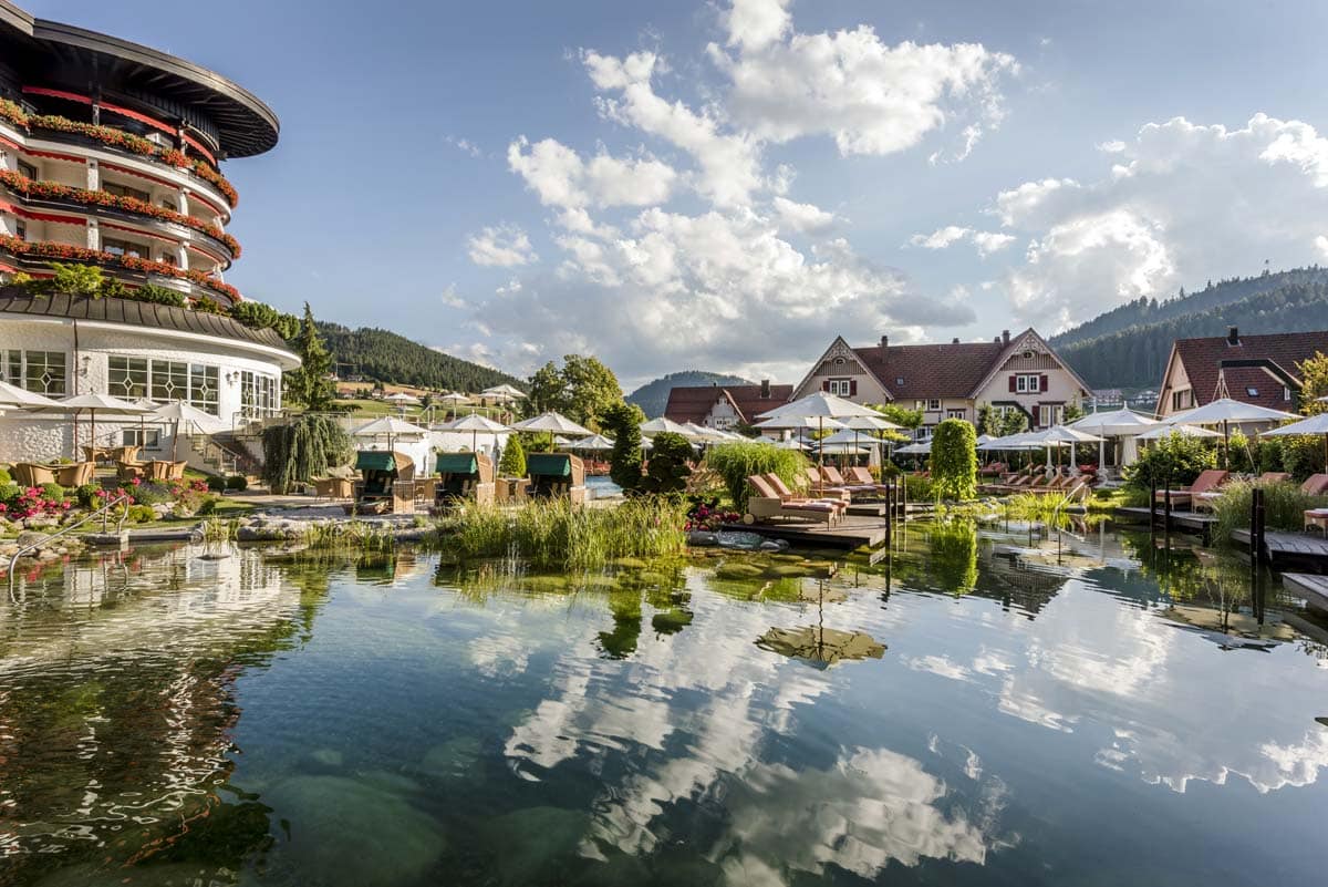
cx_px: 664
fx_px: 627
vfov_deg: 70.5
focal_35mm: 17
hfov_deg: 93.3
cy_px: 444
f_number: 13
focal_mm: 17
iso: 200
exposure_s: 1/125
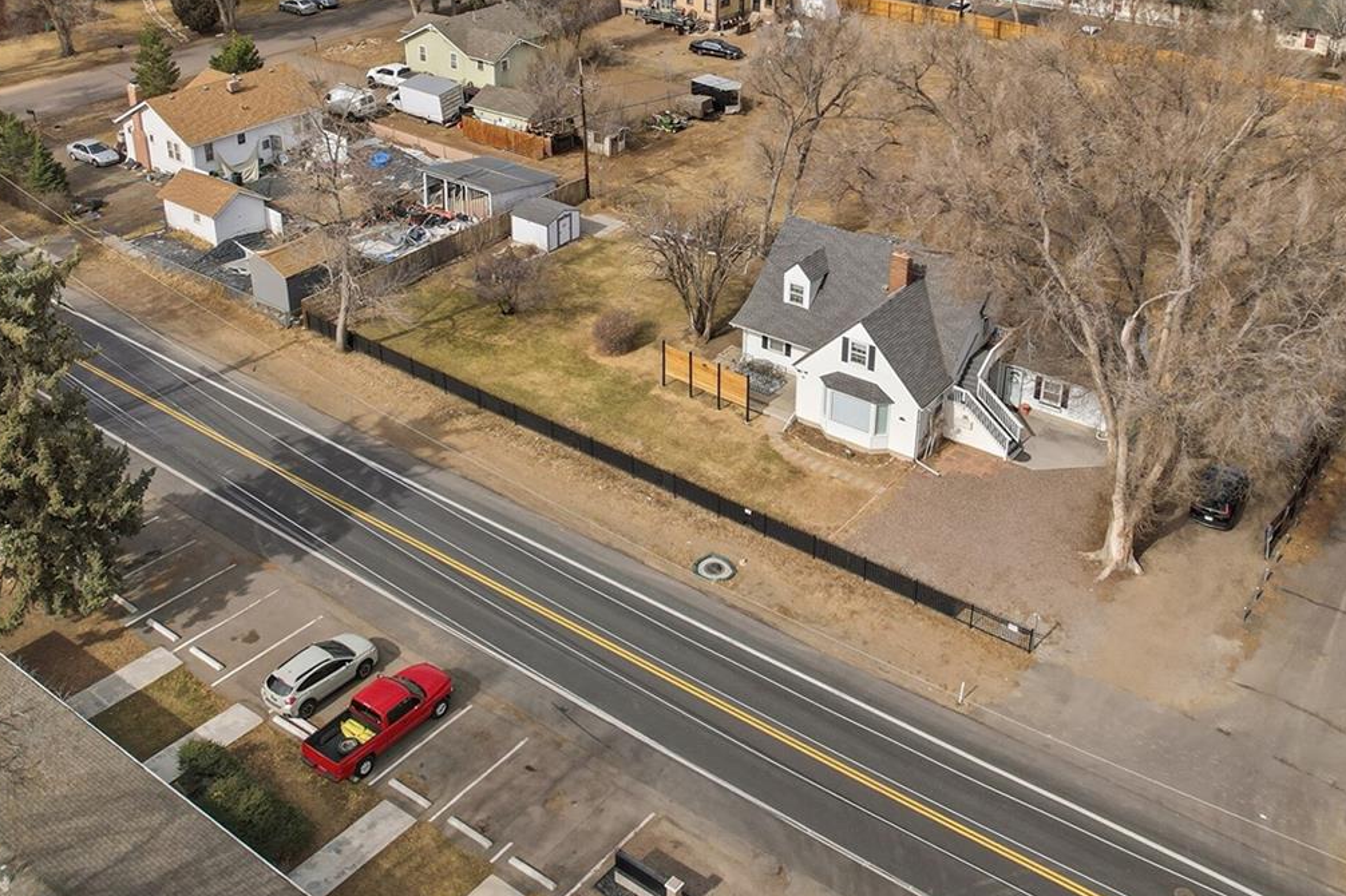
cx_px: 708
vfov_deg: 37.0
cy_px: 229
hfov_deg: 54.4
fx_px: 1308
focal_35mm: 35
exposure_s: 1/160
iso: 100
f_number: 2.8
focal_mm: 8.4
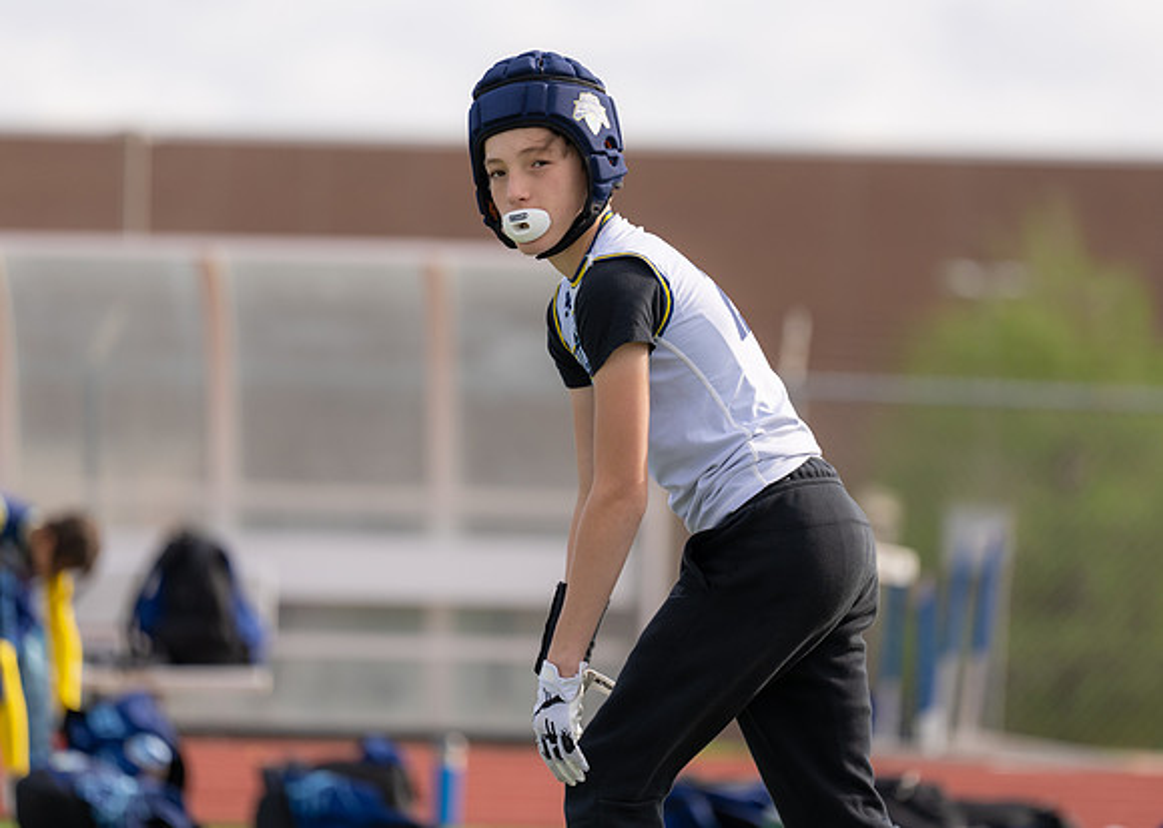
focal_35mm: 216
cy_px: 394
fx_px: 7131
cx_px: 619
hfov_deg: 9.3
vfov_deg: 6.6
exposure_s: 1/1600
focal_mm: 185
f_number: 2.8
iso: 100
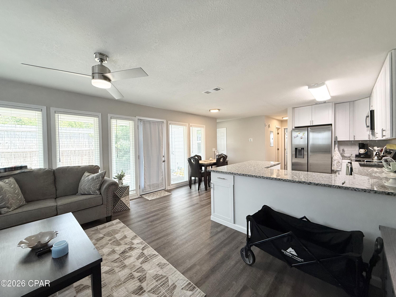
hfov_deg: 102.1
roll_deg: +0.9
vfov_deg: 85.7
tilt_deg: -1.0
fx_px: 160
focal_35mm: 14
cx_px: 198
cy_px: 148
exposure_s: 1/120
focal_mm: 2.22
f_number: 2.2
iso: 160
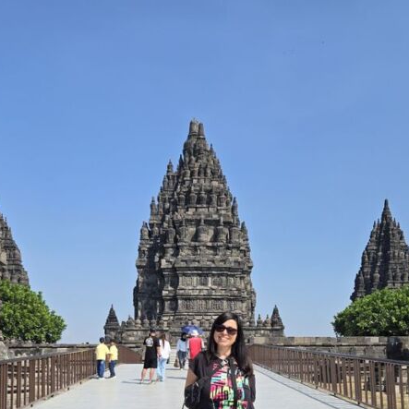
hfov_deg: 36.0
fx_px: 628
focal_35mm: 47
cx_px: 223
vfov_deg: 34.4
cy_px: 353
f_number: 1.8
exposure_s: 1/1915
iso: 25
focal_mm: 5.4
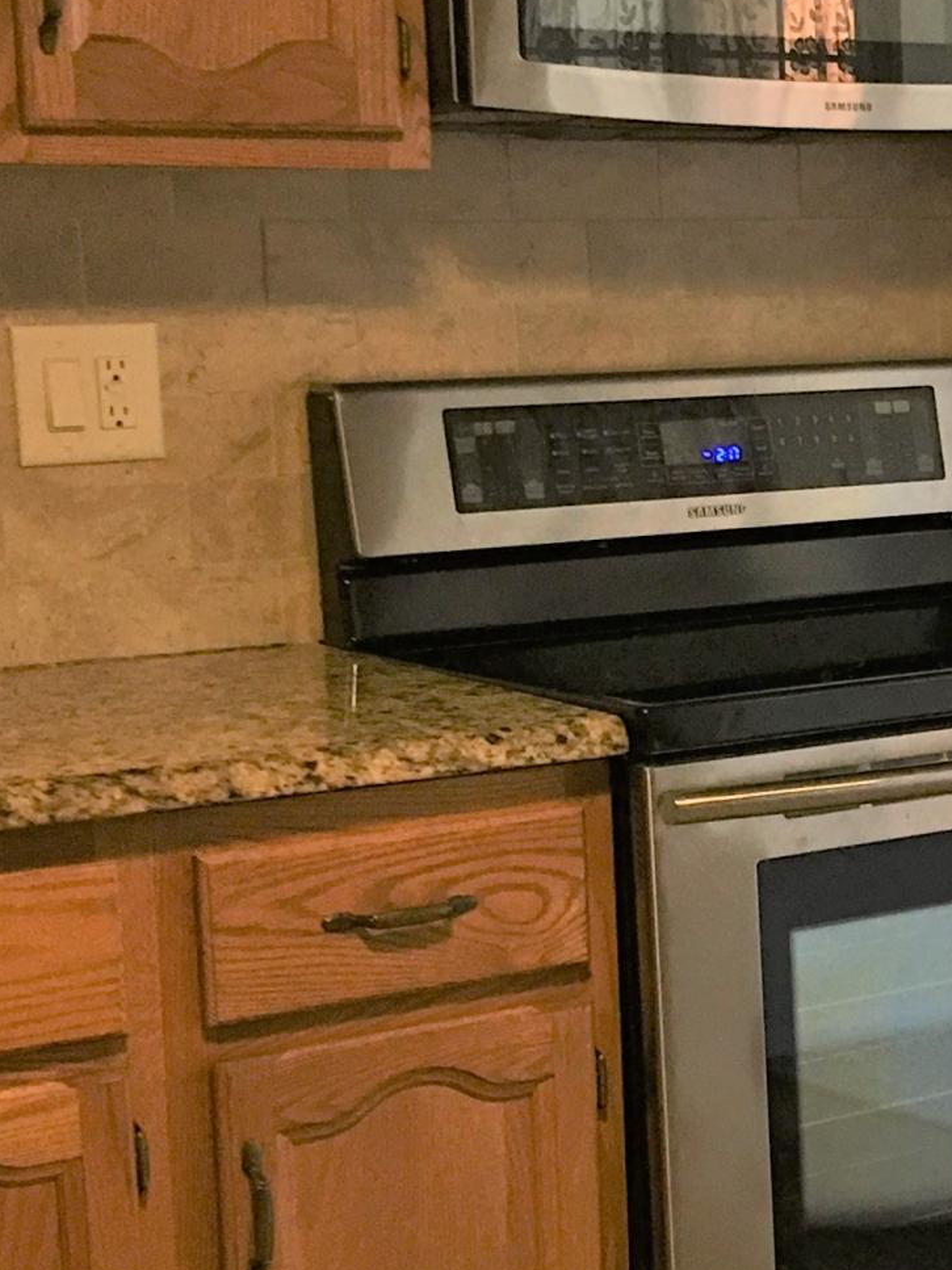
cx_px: 1526
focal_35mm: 90
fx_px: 3301
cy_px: 662
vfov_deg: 21.8
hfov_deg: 14.9
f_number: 2.2
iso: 50
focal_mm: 4.15
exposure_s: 1/15
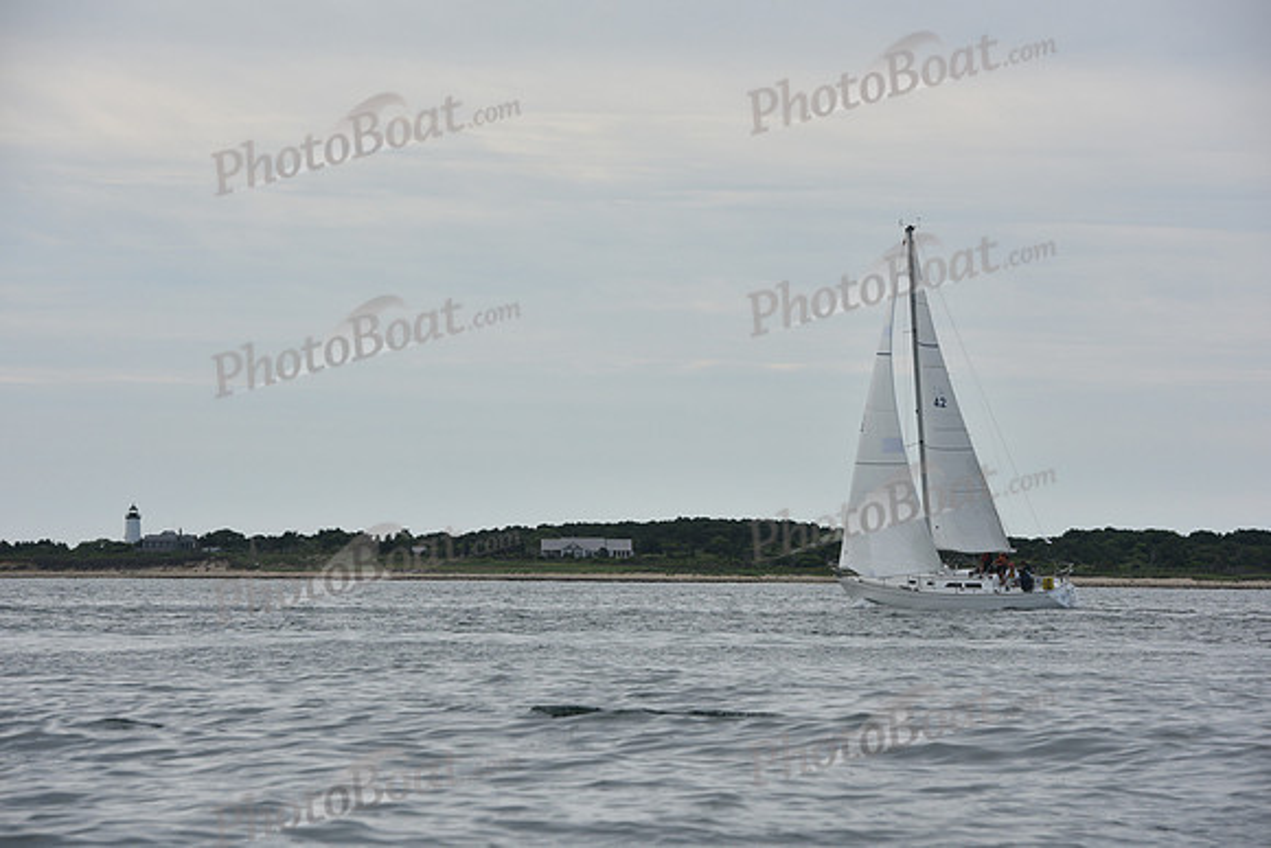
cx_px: 636
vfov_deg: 9.2
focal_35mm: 150
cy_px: 424
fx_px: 5297
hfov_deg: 13.7
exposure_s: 1/1000
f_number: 9
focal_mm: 150
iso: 320
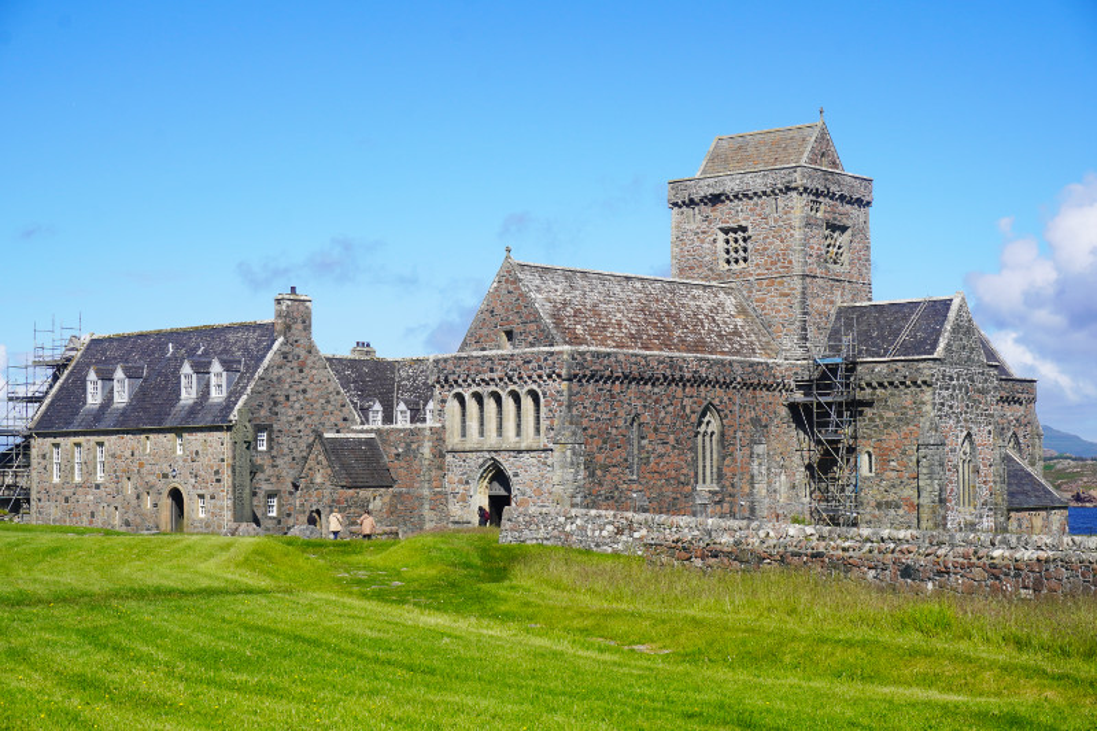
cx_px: 548
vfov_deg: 22.1
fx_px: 1874
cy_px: 366
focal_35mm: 62
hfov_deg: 32.6
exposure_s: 1/200
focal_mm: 41
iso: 100
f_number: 11
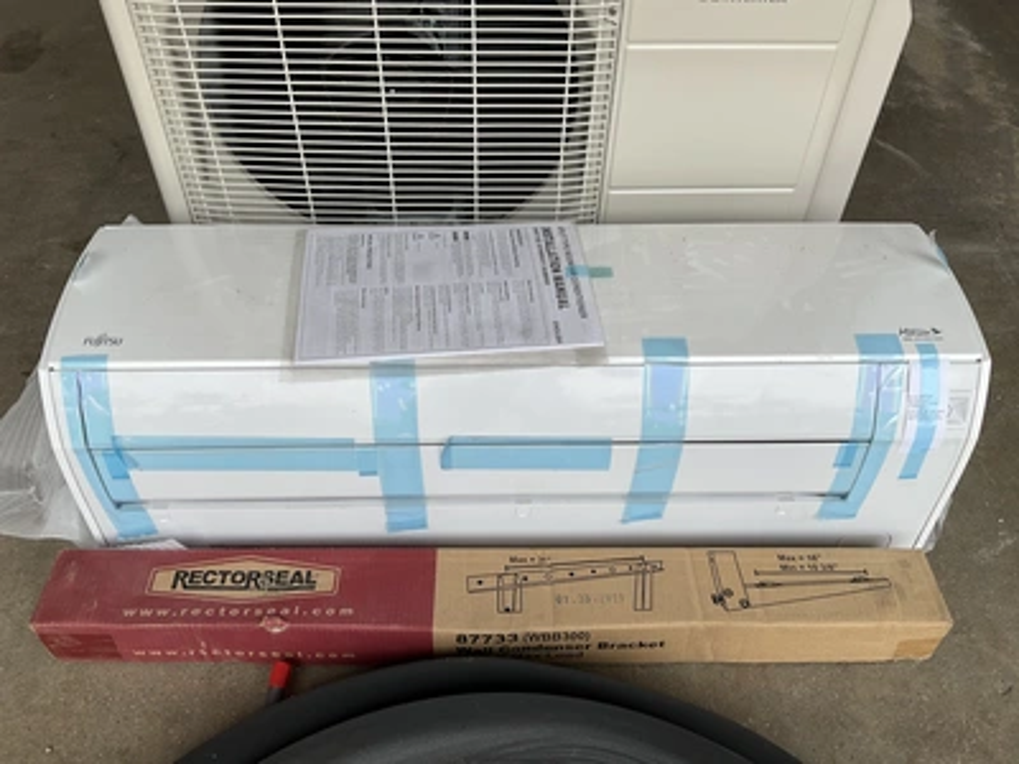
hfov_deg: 61.7
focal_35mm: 29
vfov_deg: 48.2
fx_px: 854
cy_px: 382
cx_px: 510
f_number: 1.8
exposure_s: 1/412
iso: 25
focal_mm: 3
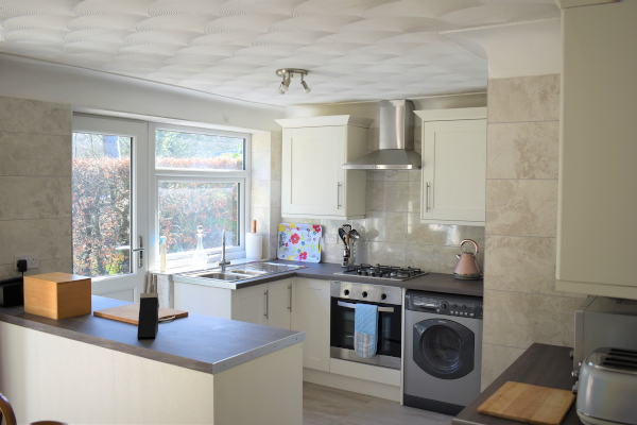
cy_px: 212
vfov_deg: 40.0
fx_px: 584
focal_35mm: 33
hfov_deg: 57.2
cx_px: 318
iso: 100
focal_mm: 22
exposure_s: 1/60
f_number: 3.8
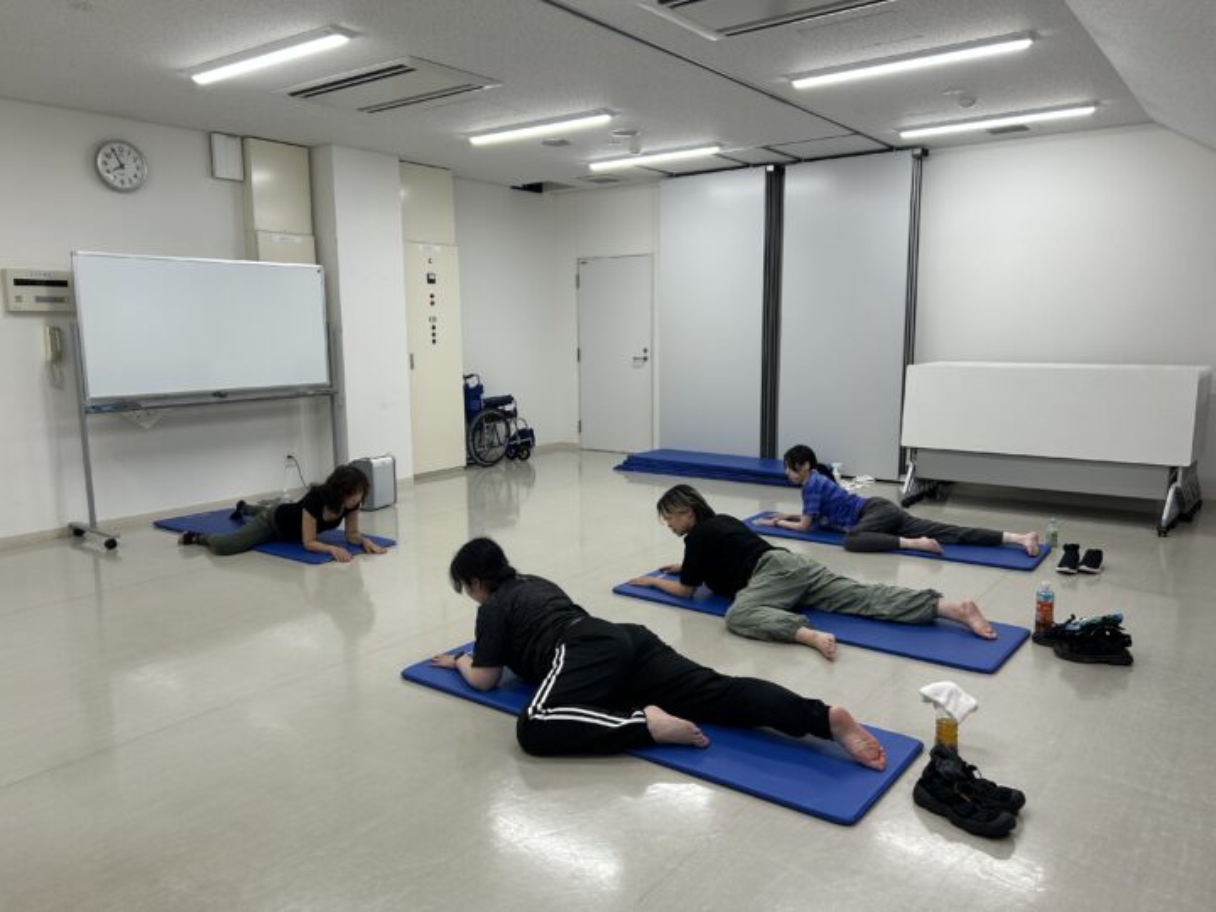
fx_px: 913
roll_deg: +1.0
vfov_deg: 53.1
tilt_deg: -8.0
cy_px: 456
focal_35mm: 26
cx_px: 608
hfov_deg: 67.3
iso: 50
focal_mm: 5.7
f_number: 1.5
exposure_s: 1/100
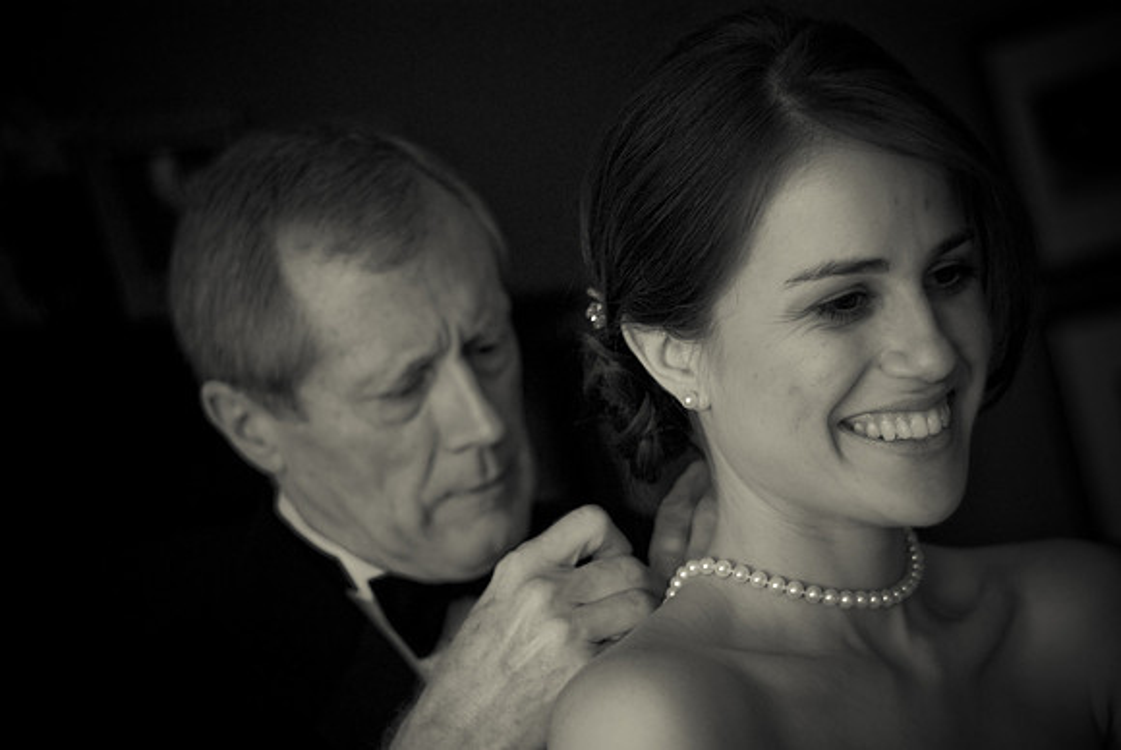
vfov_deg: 18.2
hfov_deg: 27.0
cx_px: 560
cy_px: 375
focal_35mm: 75
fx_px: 2338
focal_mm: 50
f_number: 2
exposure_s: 1/250
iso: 640
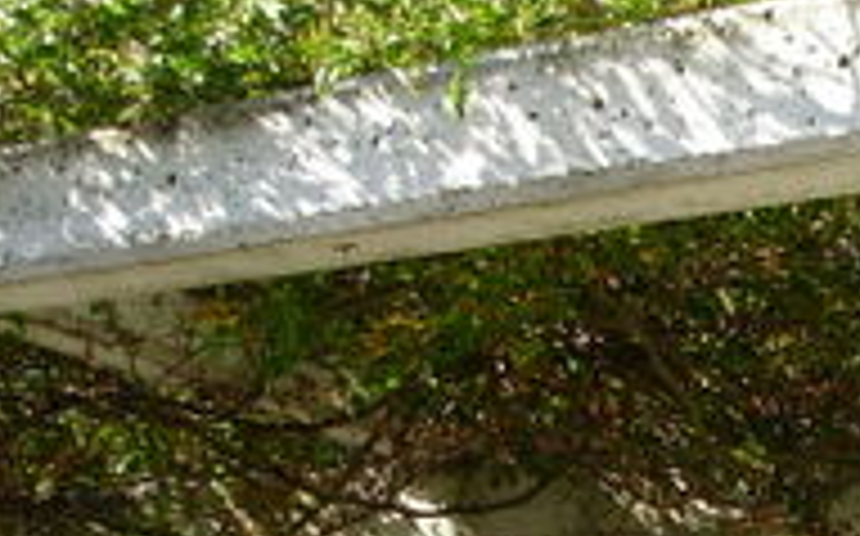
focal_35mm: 135
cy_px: 608
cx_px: 892
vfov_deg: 9.6
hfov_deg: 15.2
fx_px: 3161
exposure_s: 1/362
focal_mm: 6.3
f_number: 2.9
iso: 50
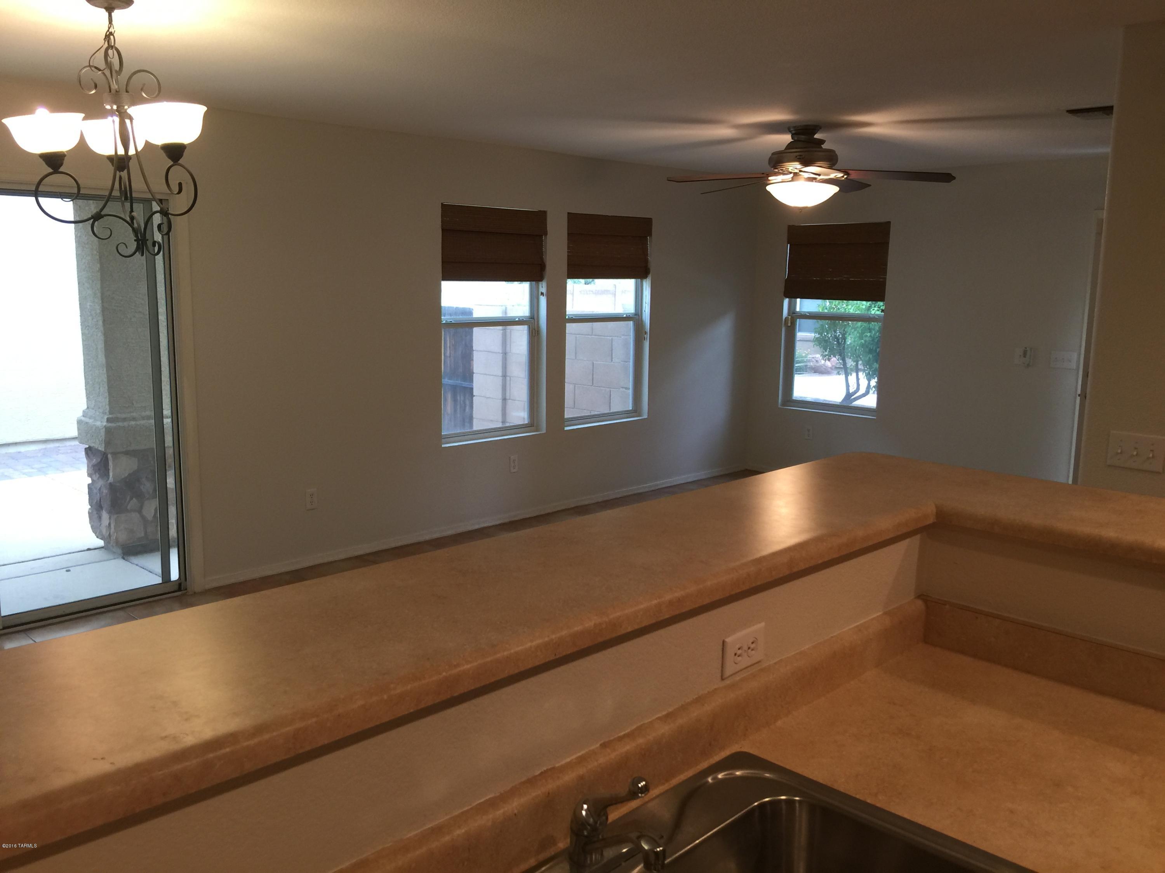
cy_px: 436
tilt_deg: -10.7
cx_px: 582
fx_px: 976
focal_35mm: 29
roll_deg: -1.3
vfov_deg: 48.2
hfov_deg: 61.7
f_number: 2.2
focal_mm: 4.15
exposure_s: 1/15
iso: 32
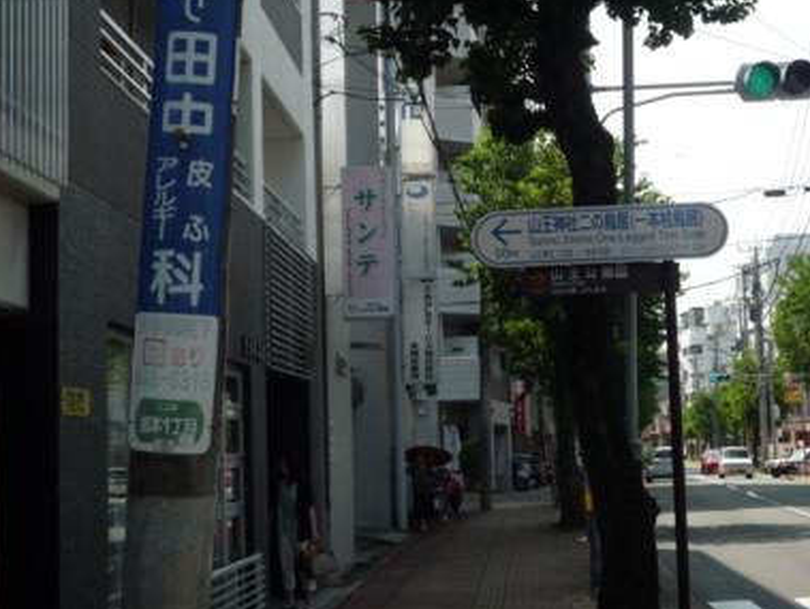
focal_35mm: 76
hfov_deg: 25.6
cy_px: 282
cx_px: 472
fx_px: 1780
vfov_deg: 19.4
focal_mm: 11.3
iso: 100
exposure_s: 1/320
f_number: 4.9
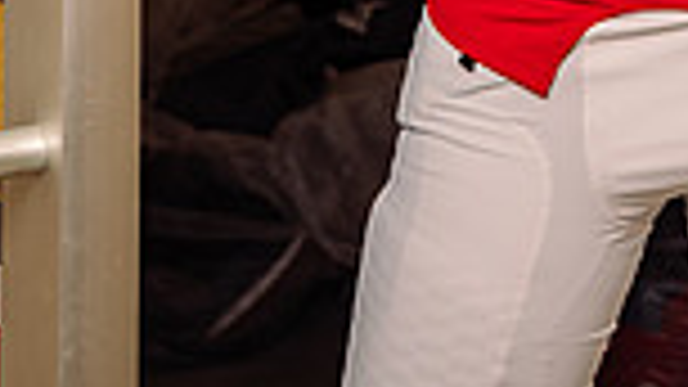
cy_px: -580
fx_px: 2645
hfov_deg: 14.7
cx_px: 580
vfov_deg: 7.7
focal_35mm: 145
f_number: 7.1
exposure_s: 1/200
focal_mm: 47
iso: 320
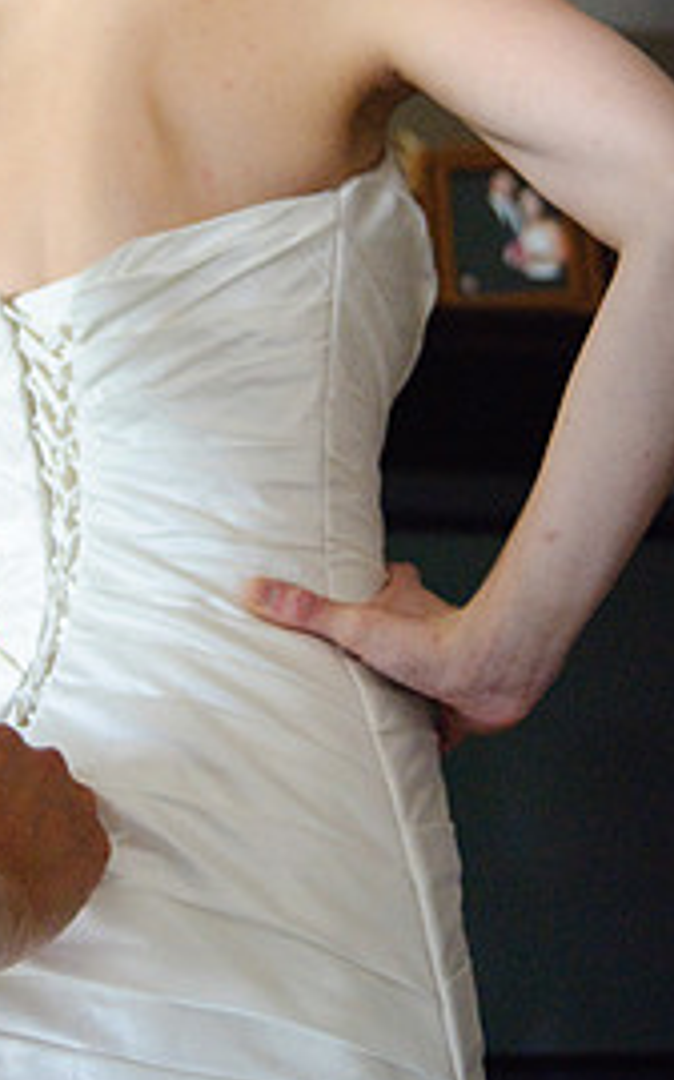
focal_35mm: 87
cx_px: 130
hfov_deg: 14.9
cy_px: 337
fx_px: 2558
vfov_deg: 23.7
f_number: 2.8
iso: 800
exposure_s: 1/200
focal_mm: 34
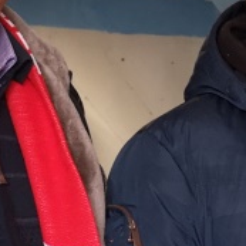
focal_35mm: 141
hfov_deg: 11.4
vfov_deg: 12.3
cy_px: 239
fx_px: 1134
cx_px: 455
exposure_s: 1/50
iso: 160
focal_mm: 3.95
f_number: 1.8
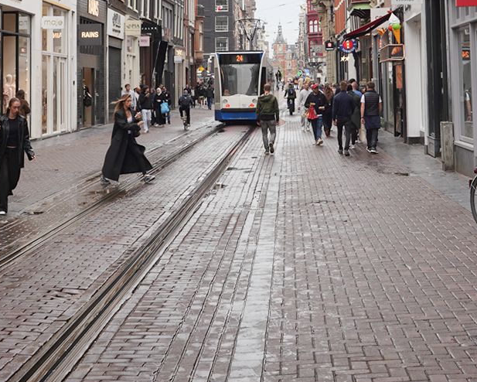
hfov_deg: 26.0
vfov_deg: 20.2
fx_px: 1031
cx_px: 291
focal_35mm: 73
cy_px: -25
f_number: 9
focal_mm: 24
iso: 100
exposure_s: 1/100
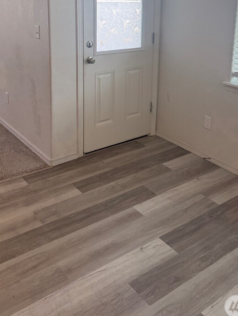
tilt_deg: -10.3
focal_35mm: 39
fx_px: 357
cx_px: 141
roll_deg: -1.2
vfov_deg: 45.6
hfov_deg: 36.7
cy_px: 66
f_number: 1.78
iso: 100
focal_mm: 6.76
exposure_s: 1/302
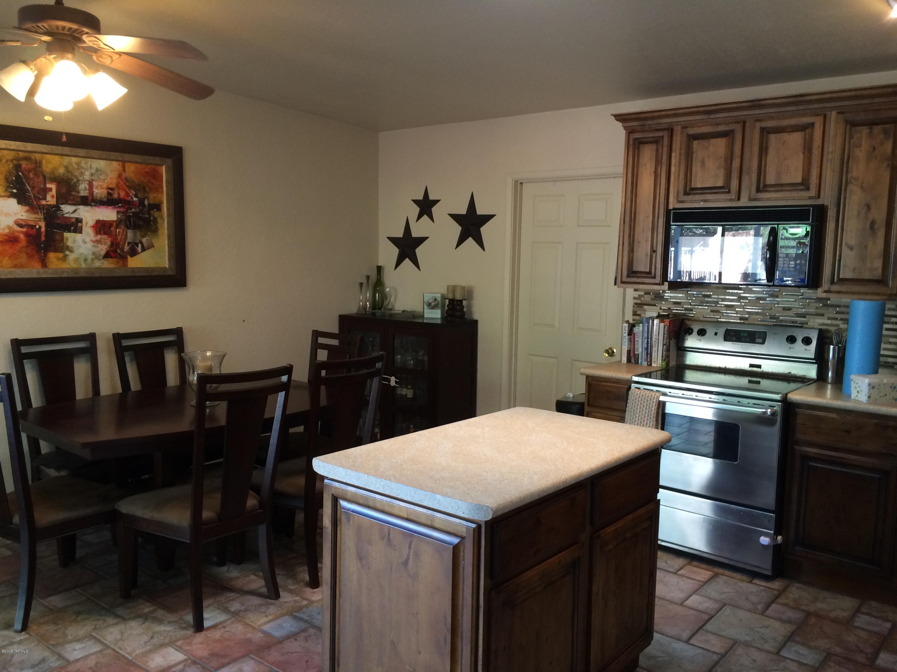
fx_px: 751
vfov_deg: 48.2
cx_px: 448
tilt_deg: -8.7
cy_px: 336
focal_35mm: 29
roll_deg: -1.0
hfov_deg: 61.7
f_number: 2.2
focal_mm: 4.15
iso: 100
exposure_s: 1/30
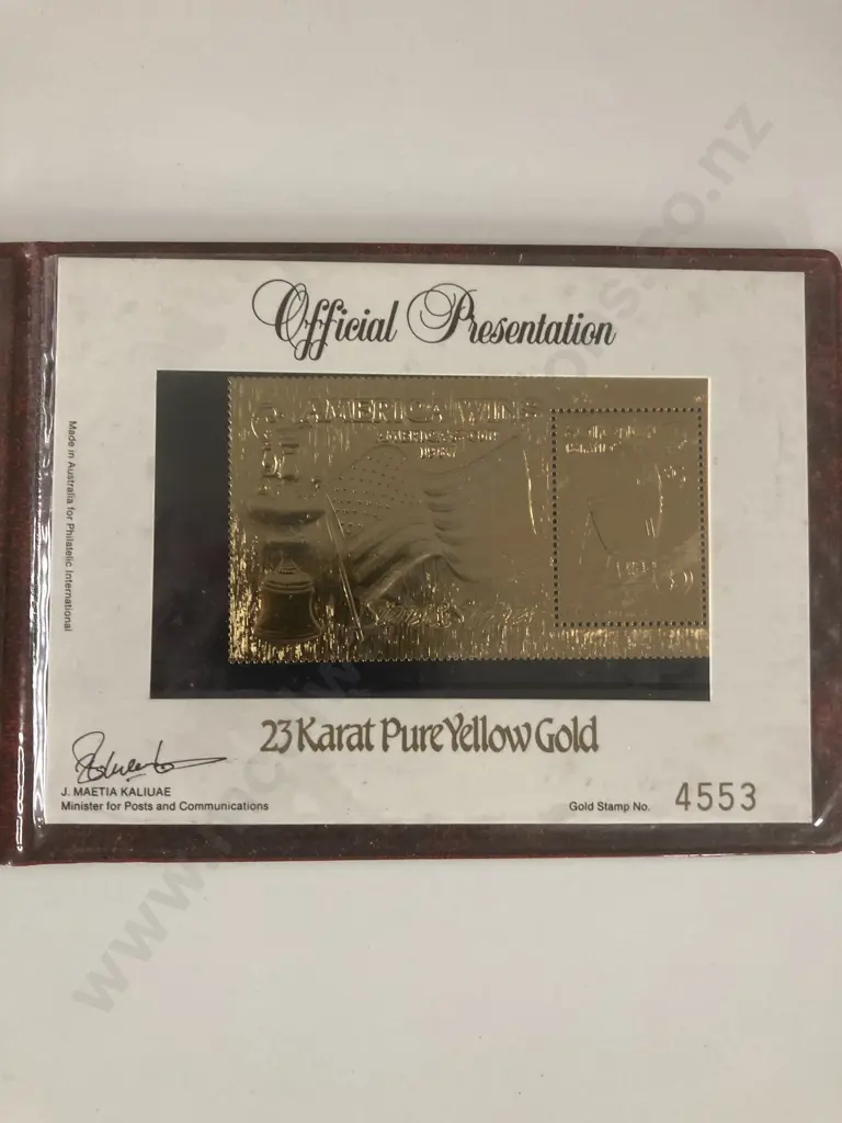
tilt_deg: -85.1
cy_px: 562
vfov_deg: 63.4
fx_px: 908
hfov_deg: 49.7
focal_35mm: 28
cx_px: 421
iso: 125
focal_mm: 3.99
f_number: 1.8
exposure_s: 1/50
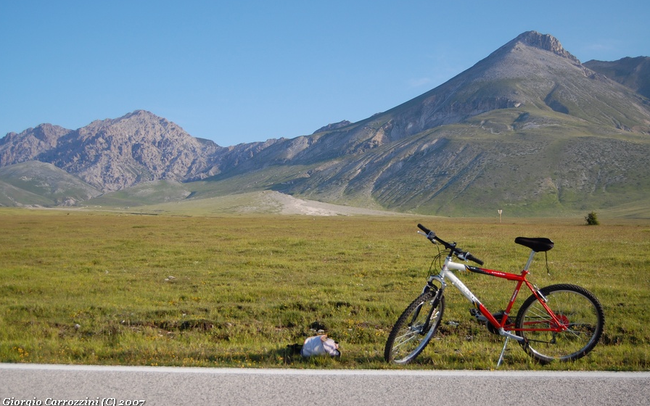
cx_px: 324
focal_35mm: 40
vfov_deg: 32.0
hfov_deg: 49.3
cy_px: 207
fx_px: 709
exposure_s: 1/800
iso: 200
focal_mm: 26
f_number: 4.2
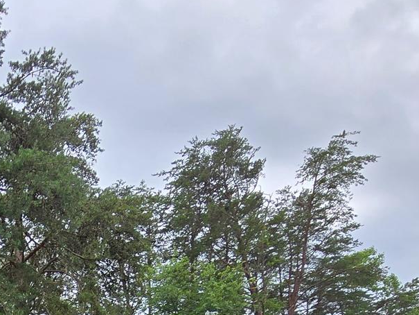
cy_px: 518
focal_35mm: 44
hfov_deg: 35.8
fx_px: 533
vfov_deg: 23.3
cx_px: -55
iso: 50
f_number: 2.2
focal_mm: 2.2
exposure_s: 1/965
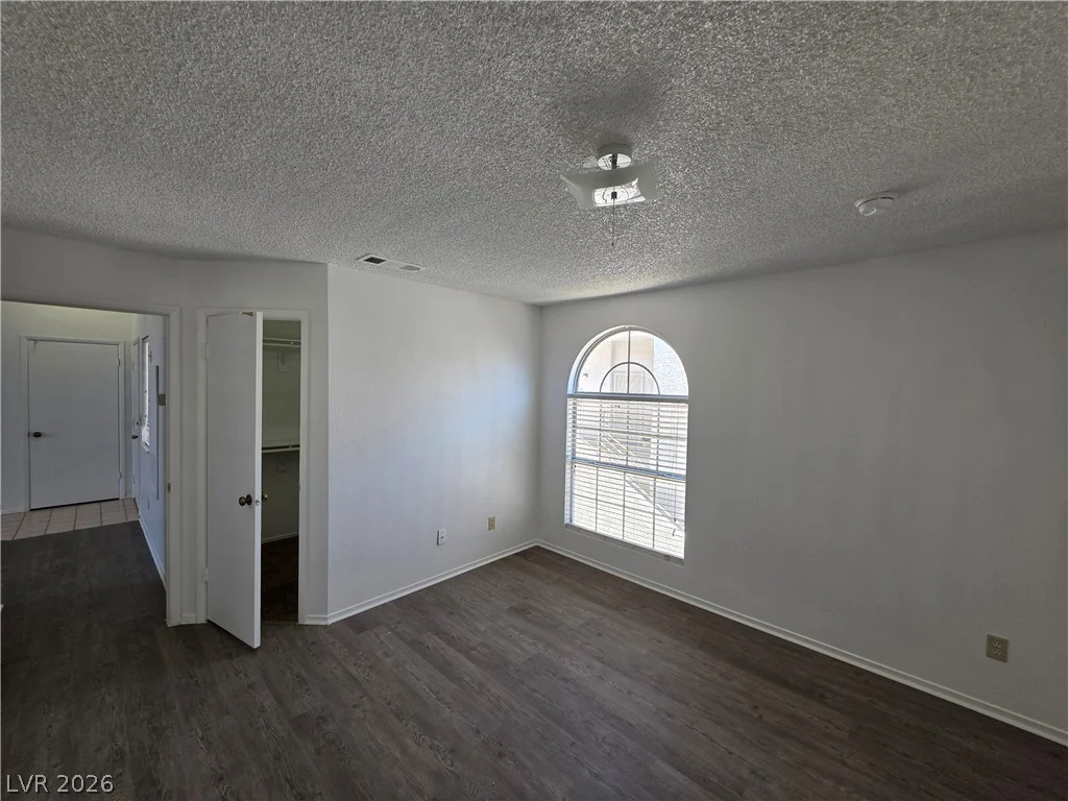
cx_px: 534
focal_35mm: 13
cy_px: 400
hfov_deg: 106.2
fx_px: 401
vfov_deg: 89.9
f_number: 1.9
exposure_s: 1/120
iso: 50
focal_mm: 2.2
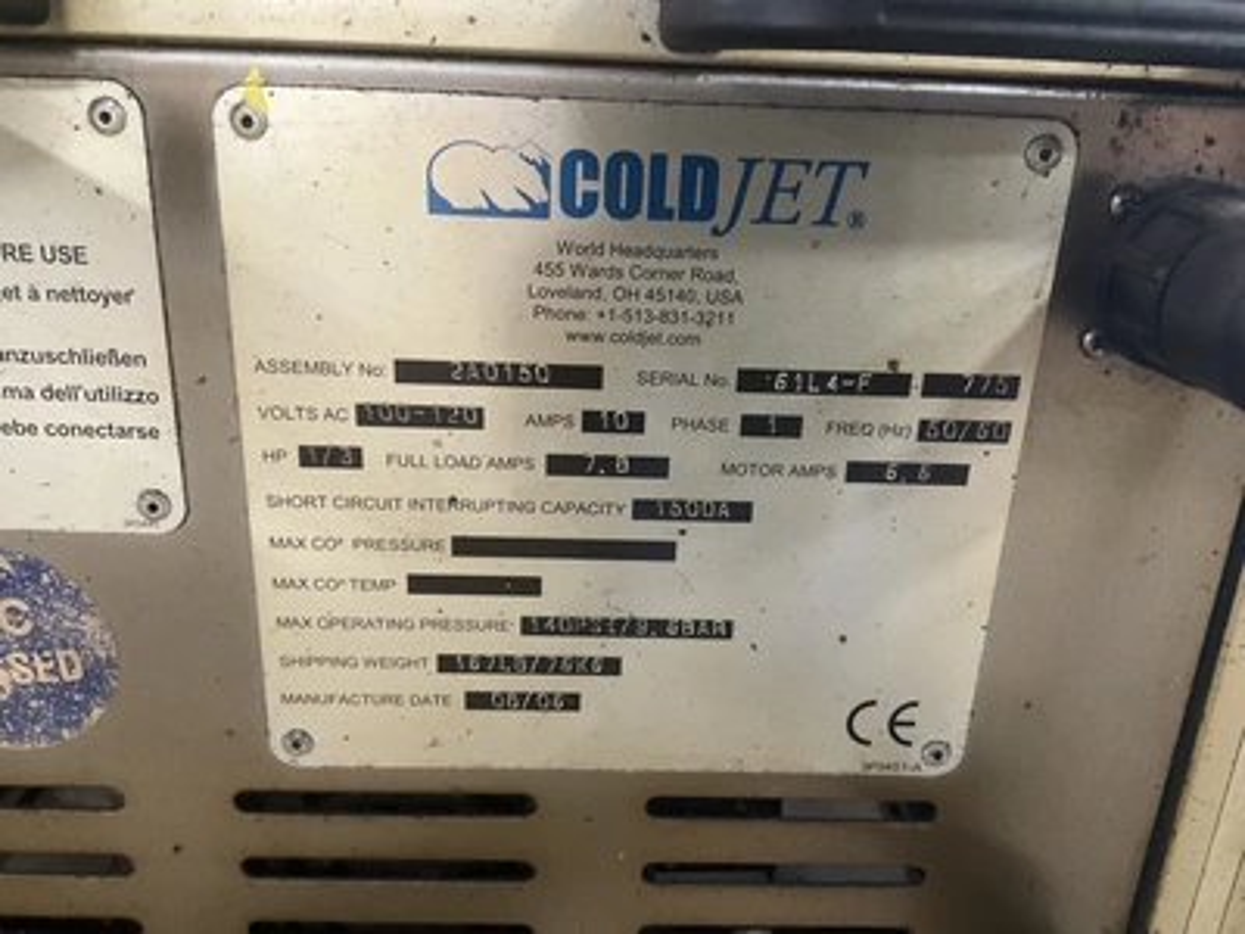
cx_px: 622
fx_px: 1043
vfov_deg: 48.2
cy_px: 467
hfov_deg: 61.7
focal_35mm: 29
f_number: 1.8
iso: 400
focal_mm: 3
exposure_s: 1/30
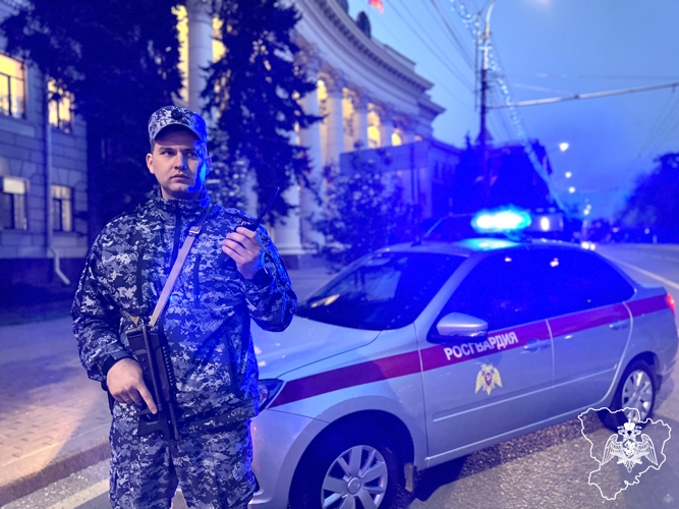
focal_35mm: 24
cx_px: 340
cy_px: 254
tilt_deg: +0.5
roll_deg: +1.4
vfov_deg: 56.8
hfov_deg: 71.6
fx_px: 471
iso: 800
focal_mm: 6.86
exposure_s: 1/27
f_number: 1.78
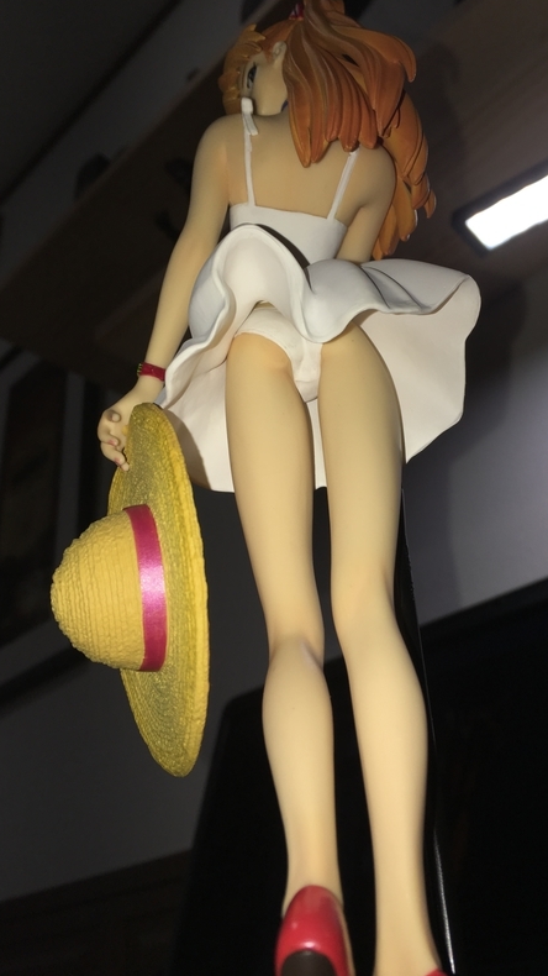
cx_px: 344
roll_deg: +6.1
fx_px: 827
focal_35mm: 32
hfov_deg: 36.4
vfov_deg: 61.0
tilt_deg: +31.9
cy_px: 483
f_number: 2.2
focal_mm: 4.15
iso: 25
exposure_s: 1/209
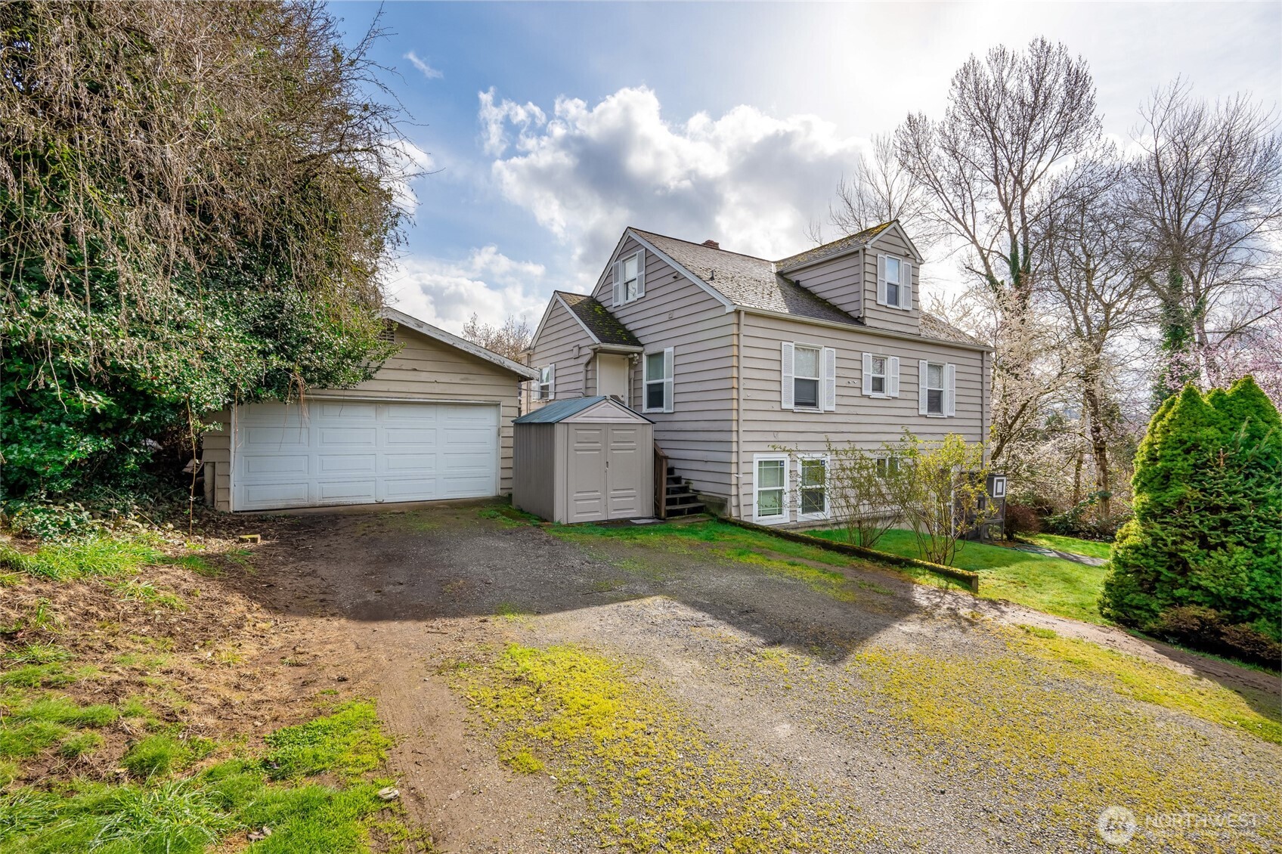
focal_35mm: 16
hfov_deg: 95.0
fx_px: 587
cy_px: 427
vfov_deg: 72.0
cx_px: 641
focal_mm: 16.5
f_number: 9
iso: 250
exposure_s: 1/400
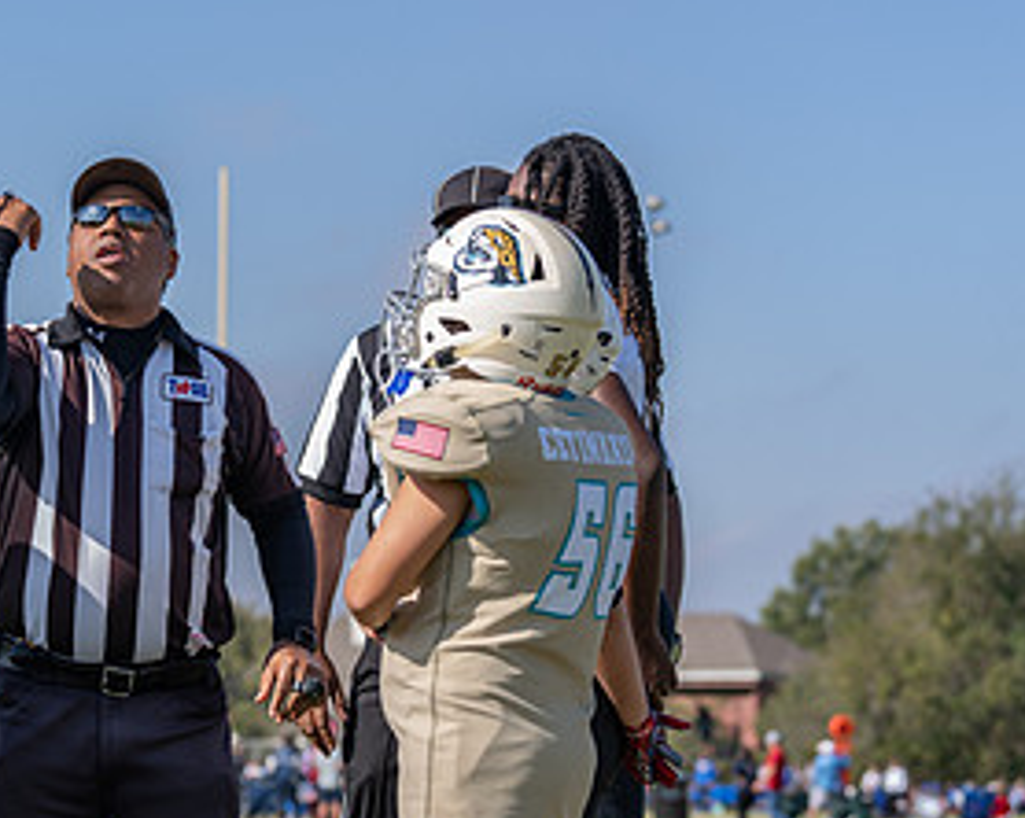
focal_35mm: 145
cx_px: 103
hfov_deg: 13.2
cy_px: 407
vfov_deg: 10.6
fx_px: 4396
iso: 80
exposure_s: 1/1000
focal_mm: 74
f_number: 3.5
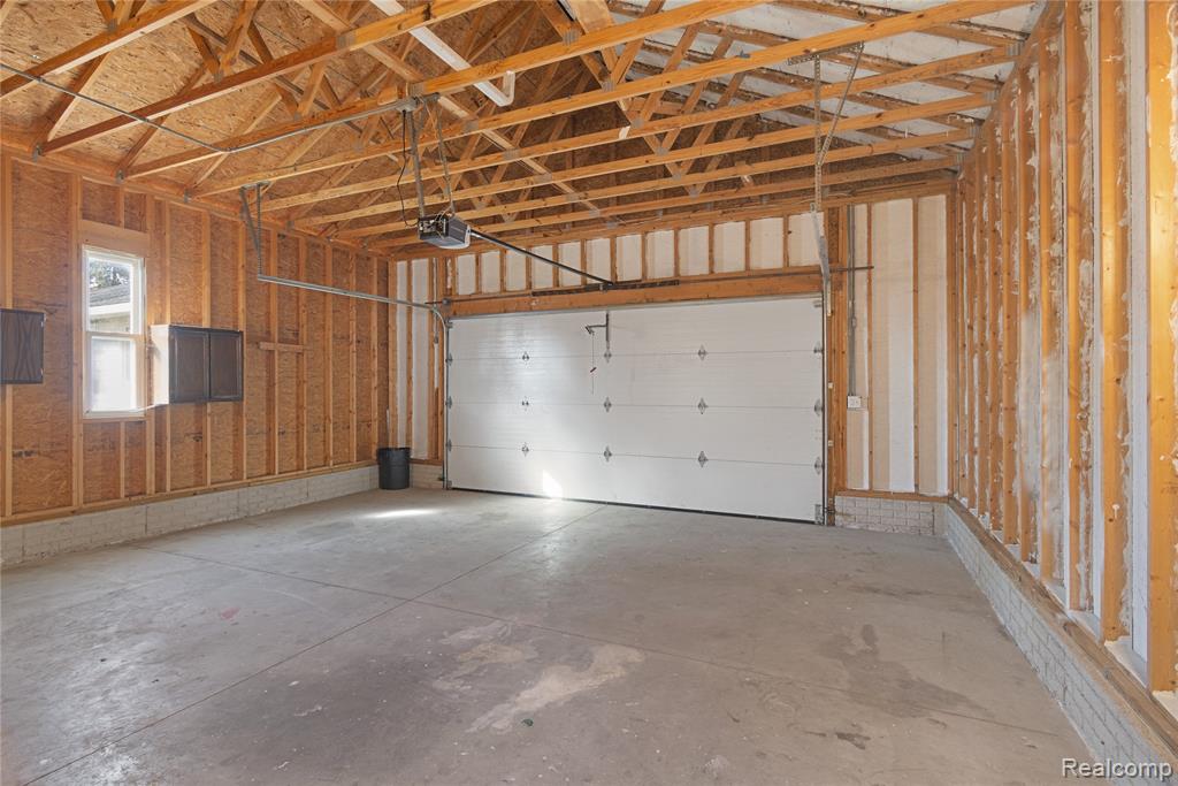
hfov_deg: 61.9
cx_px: 589
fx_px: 982
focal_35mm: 30
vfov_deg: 43.6
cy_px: 393
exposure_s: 1
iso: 320
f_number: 9
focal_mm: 30
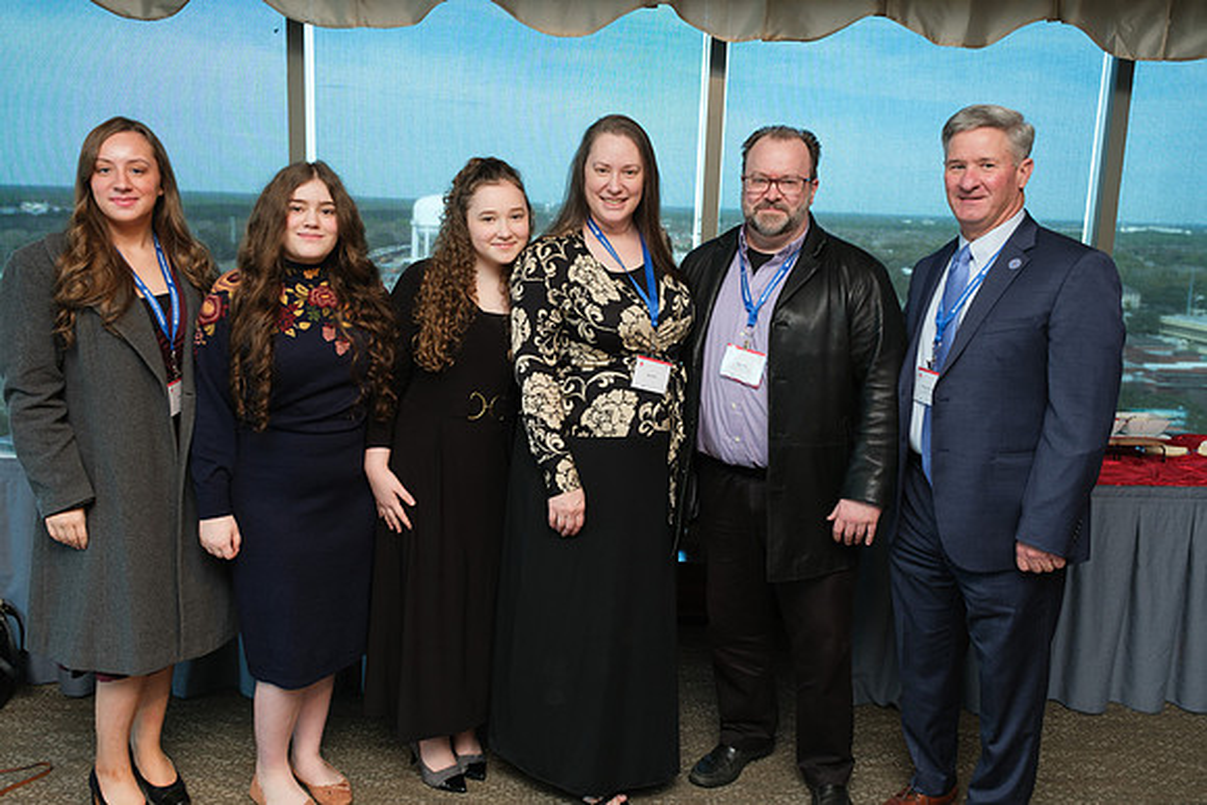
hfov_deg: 61.9
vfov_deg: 43.6
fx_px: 1006
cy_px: 402
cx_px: 604
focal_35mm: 30
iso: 640
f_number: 4
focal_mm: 20
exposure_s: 1/125
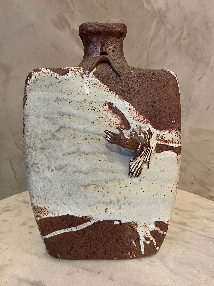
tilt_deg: -11.5
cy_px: 143
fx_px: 214
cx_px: 107
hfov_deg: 53.1
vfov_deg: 67.3
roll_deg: +2.6
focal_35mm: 26
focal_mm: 4.2
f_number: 1.6
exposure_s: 1/33
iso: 500
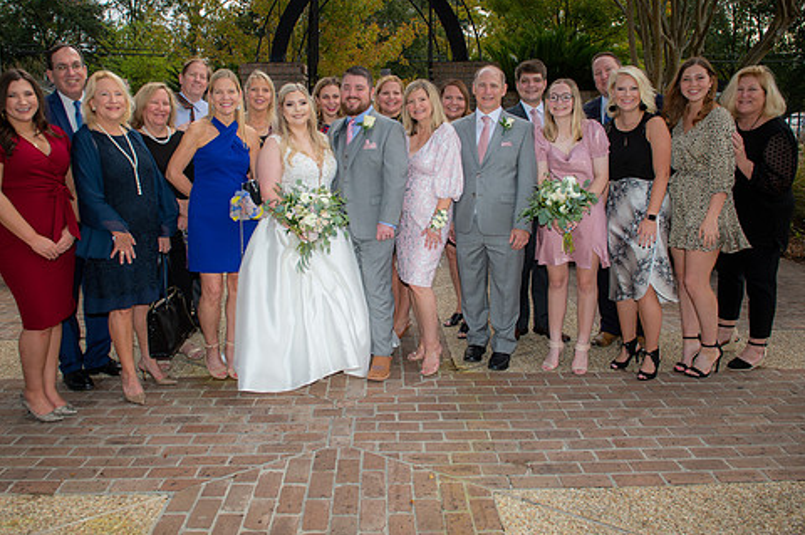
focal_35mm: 29
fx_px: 648
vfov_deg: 44.7
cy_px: 220
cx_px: 392
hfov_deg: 63.7
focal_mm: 24
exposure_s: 1/200
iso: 125
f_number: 5
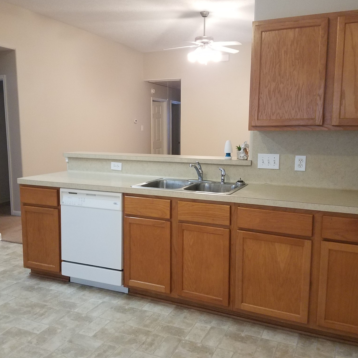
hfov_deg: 52.5
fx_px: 363
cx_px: 187
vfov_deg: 52.5
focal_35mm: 31
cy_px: 178
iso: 160
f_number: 1.7
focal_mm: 4.2
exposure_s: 1/30
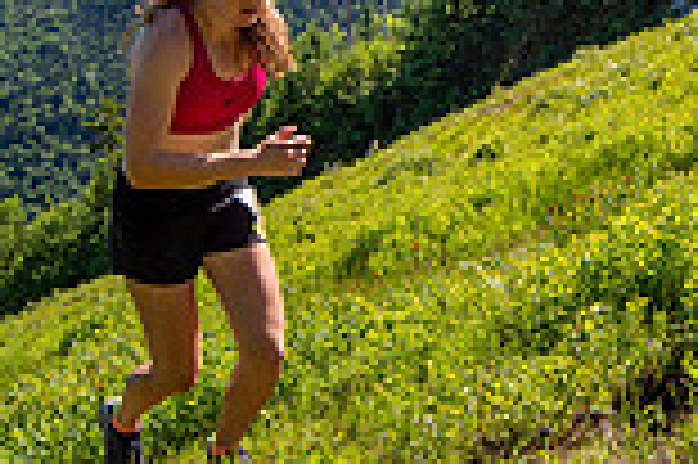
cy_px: 108
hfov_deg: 32.4
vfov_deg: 22.3
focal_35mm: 60
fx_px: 1162
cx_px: 576
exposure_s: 1/500
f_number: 5
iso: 100
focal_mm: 16
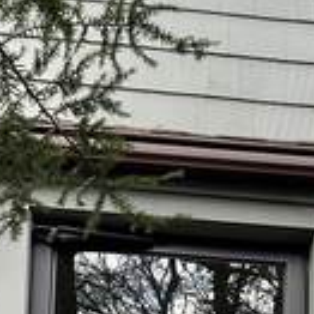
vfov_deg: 10.0
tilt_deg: +12.9
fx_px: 1734
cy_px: 482
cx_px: 364
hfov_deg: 10.2
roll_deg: +1.1
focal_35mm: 169
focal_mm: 5.7
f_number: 1.5
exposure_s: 1/666
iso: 50
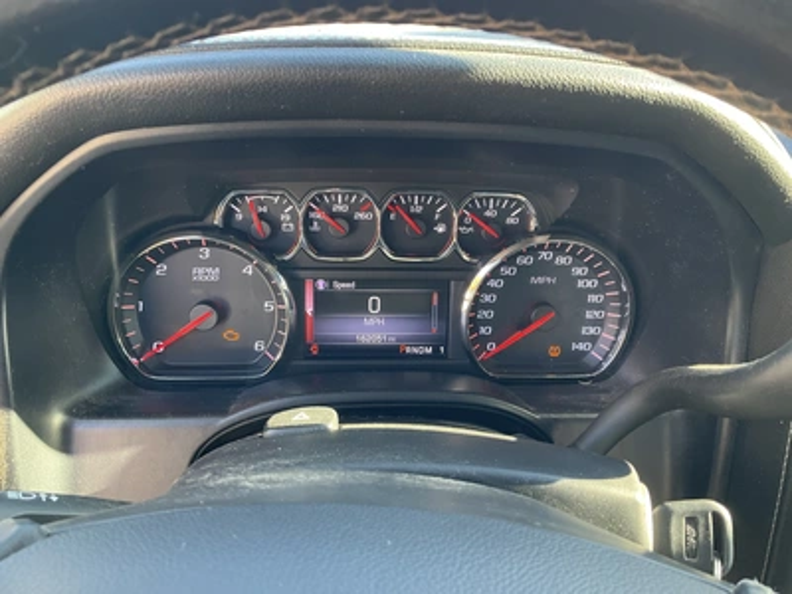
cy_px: 297
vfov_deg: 48.2
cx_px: 396
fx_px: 664
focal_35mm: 29
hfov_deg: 61.7
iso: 80
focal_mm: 3
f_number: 1.8
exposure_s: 1/60
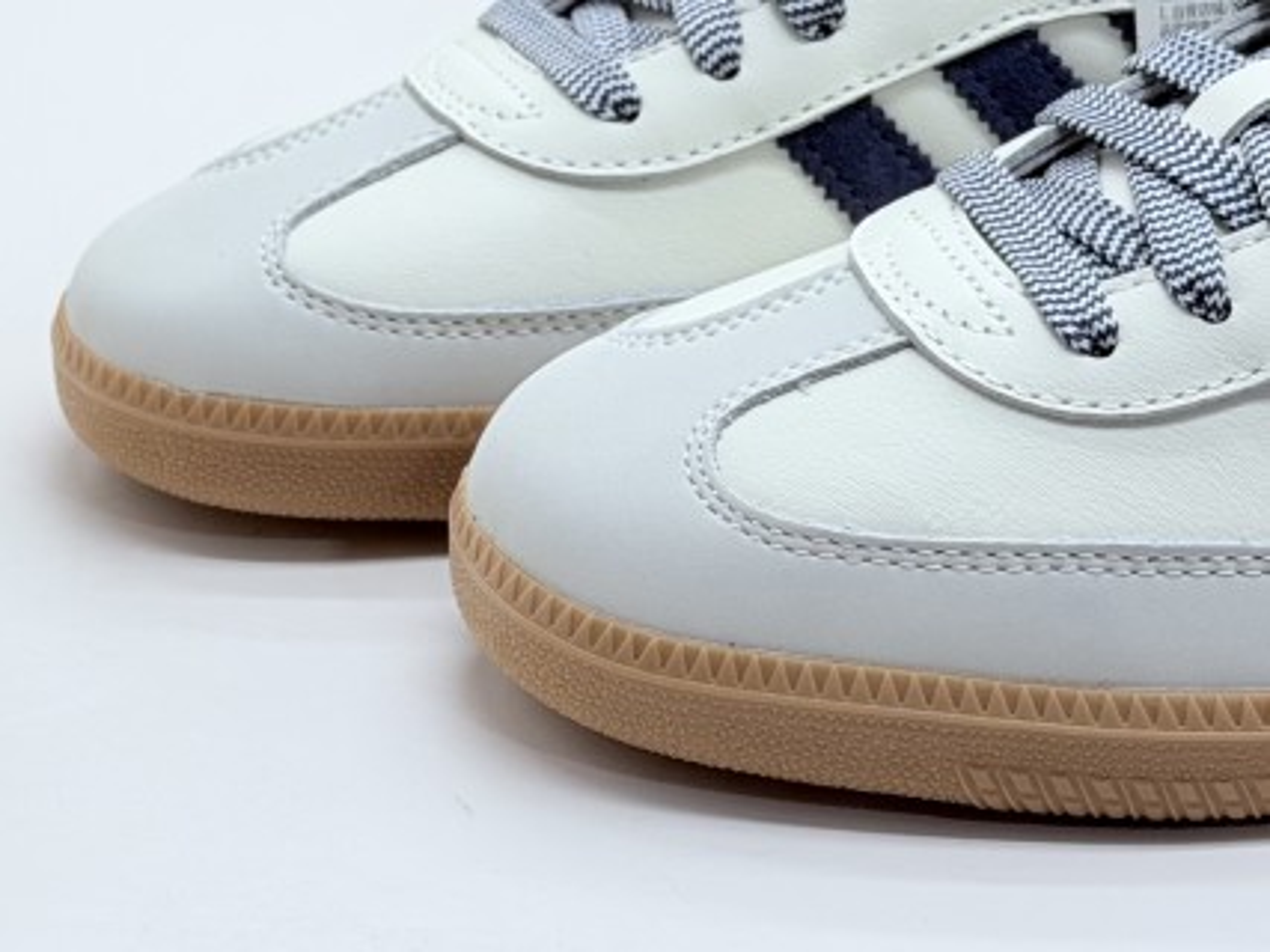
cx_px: 635
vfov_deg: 30.3
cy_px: 476
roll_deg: +1.3
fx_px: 1761
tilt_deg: -24.9
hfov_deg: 39.7
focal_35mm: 48
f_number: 1.78
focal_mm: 6.76
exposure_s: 1/646
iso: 64
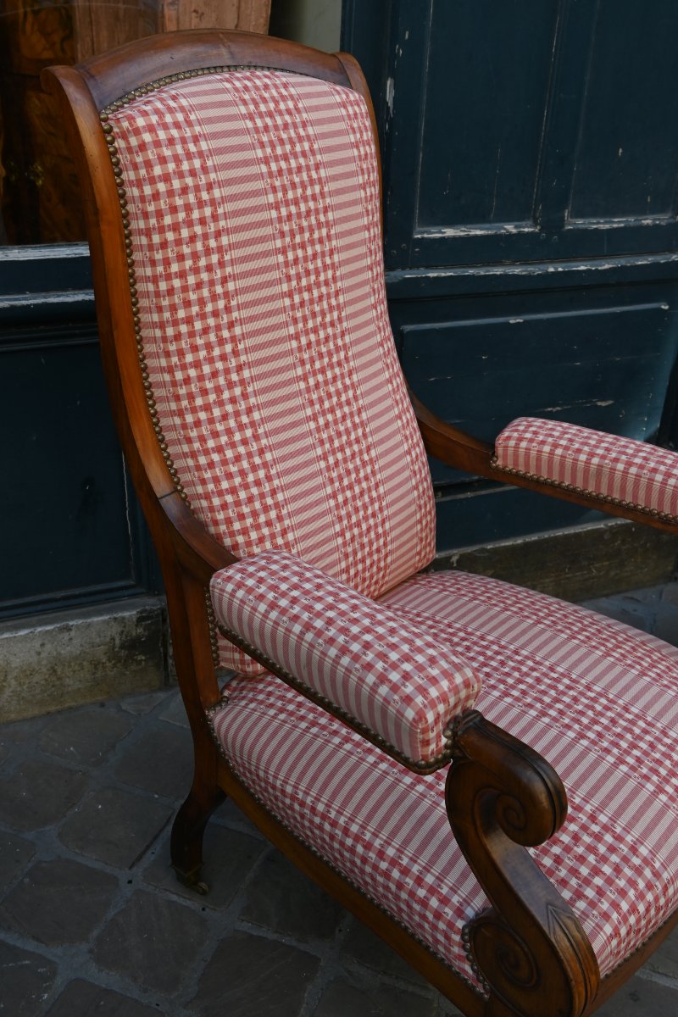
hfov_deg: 36.2
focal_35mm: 37
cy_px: 508
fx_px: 1038
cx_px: 339
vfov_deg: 52.2
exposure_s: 1/250
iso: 200
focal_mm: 24.5
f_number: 5.6
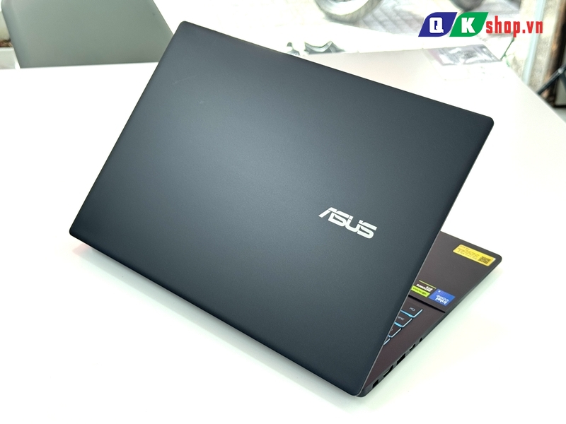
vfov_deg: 30.3
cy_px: 212
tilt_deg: -32.8
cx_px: 283
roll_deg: -1.2
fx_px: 785
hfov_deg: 39.7
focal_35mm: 48
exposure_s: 1/100
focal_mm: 6.76
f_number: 1.78
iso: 64
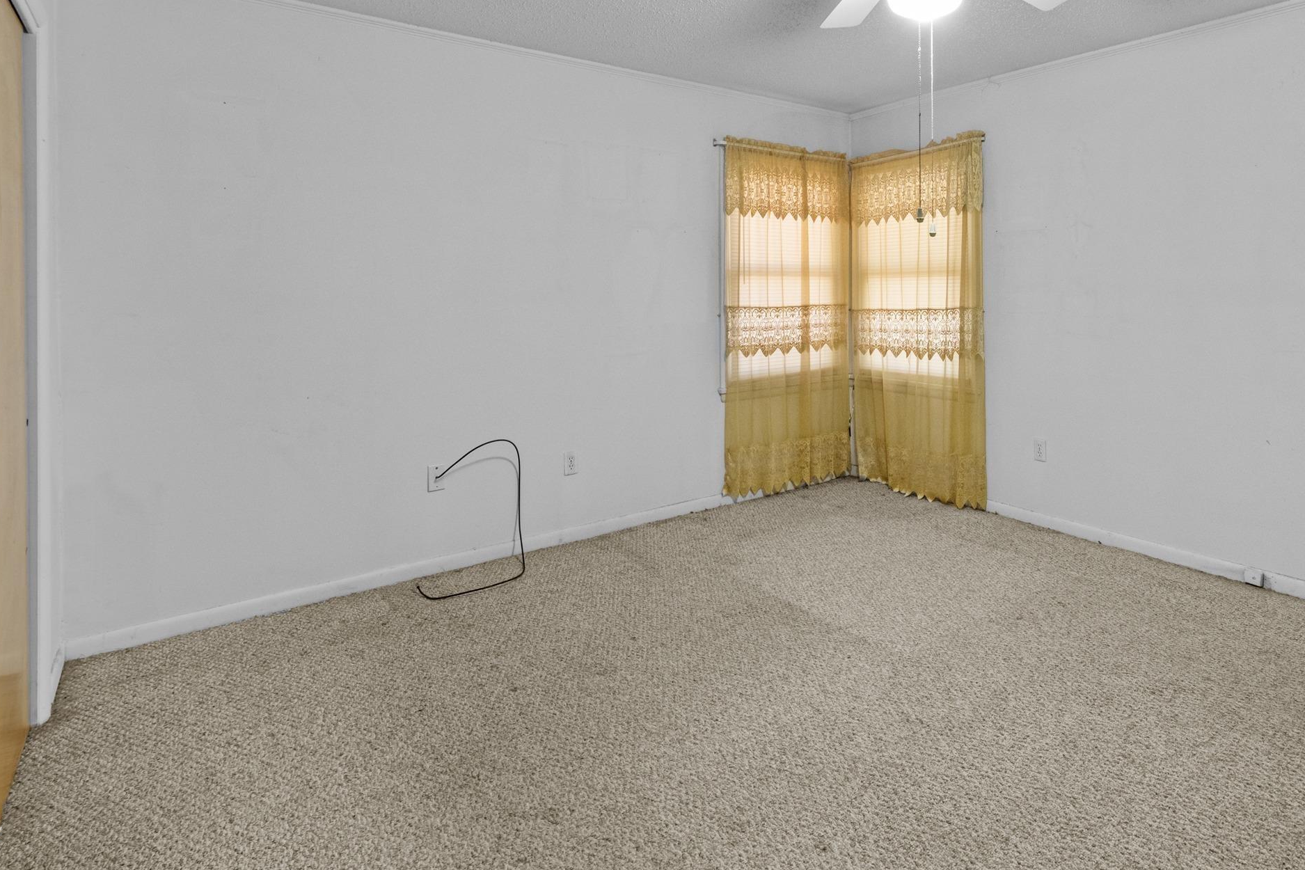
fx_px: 725
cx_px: 816
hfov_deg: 82.4
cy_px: 297
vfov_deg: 60.6
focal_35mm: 20
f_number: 8
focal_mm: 10
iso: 400
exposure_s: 6.5
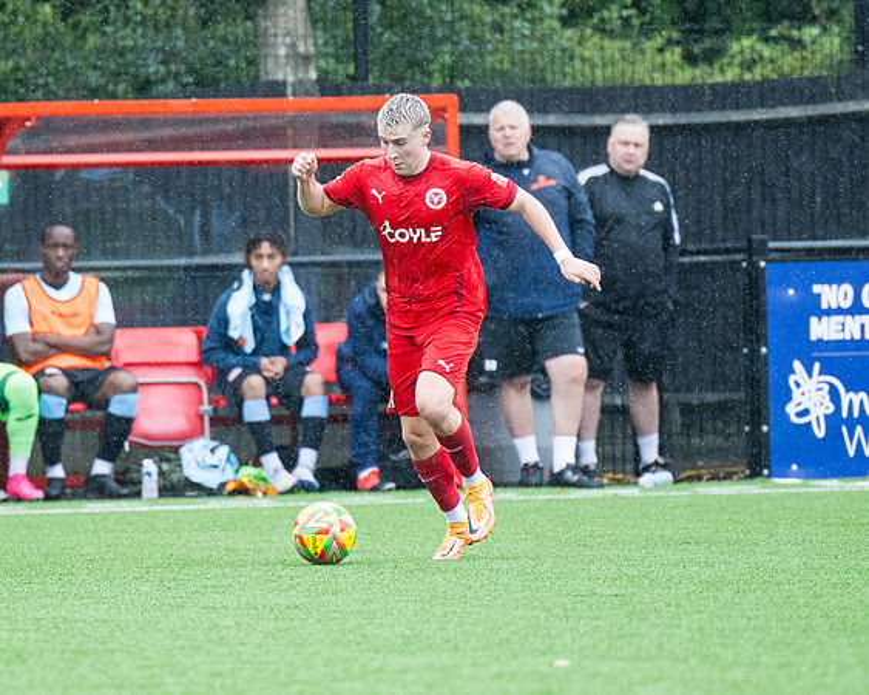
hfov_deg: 3.2
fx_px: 15479
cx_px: 347
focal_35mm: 602
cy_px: 331
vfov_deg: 2.6
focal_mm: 280
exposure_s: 1/1000
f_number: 4
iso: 1000
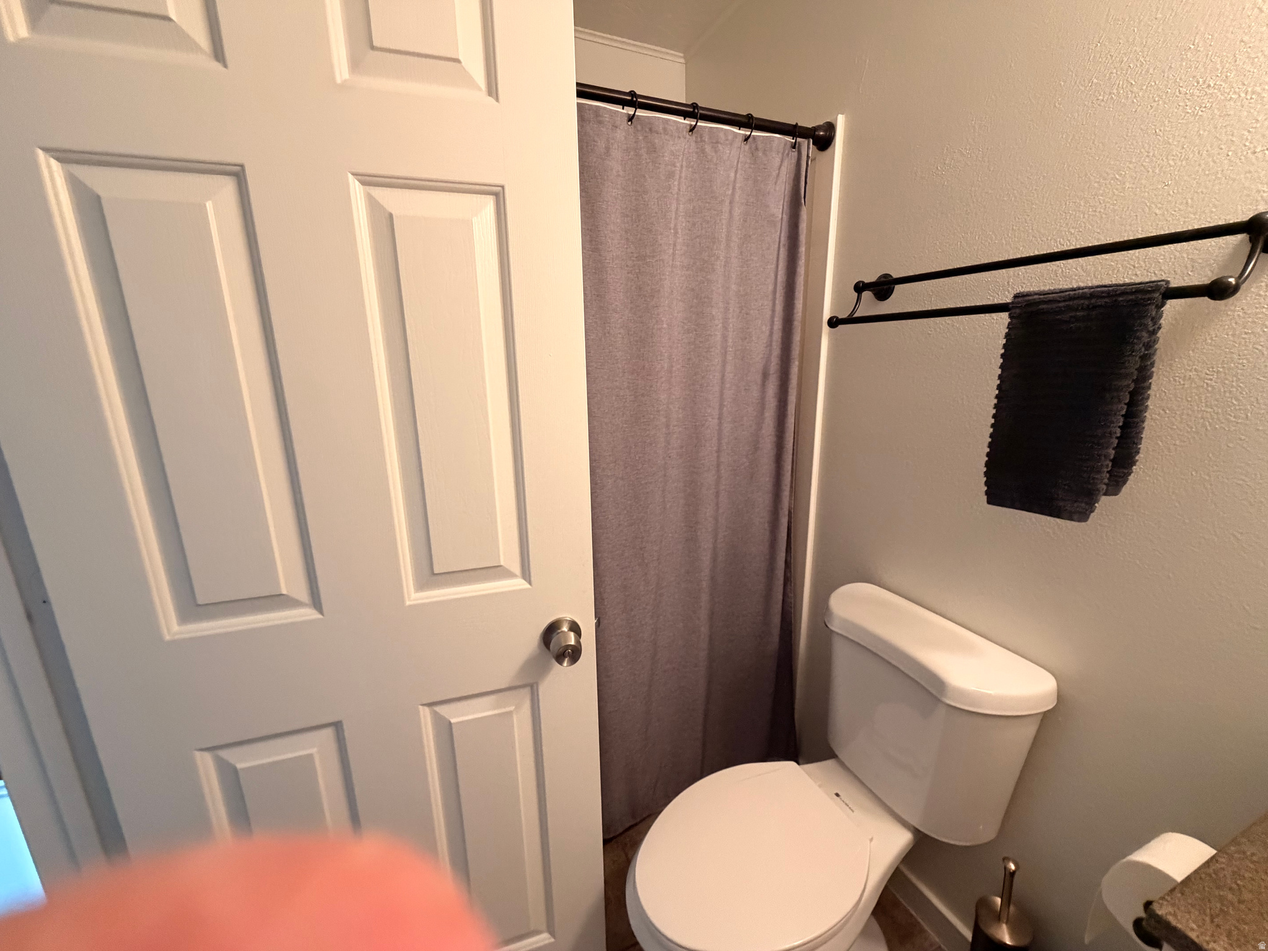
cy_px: 476
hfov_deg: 102.1
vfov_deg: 85.7
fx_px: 513
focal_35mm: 14
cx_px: 634
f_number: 2.2
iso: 640
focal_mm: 2.22
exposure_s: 1/60
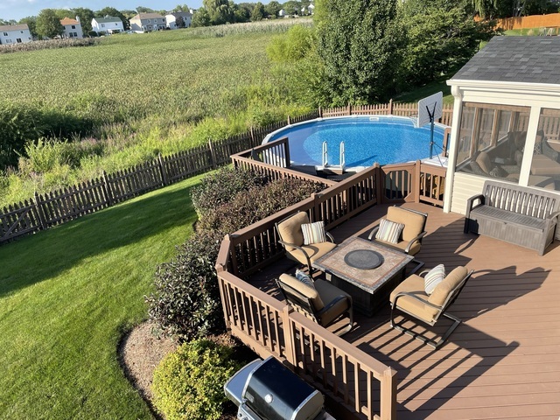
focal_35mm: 26
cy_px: 210
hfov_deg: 67.3
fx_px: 421
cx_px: 280
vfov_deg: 53.1
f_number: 1.6
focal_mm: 4.2
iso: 32
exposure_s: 1/1195
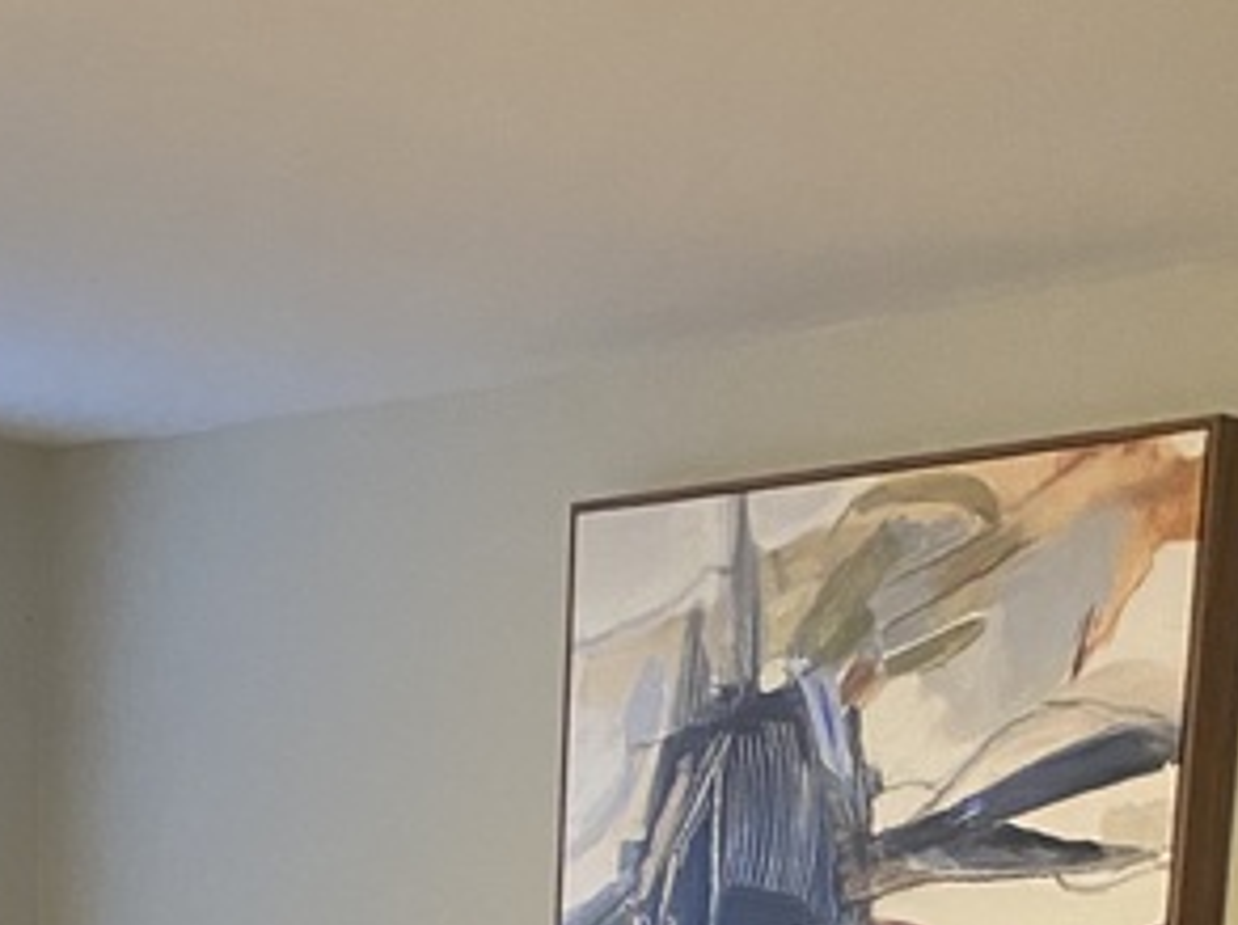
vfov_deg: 12.7
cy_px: 2057
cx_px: 769
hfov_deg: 20.4
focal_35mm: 96
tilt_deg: -16.4
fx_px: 3429
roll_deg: -4.7
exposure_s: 1/60
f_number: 1.8
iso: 400
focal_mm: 4.25
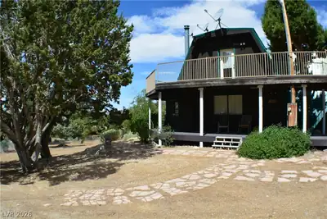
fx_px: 327
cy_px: 110
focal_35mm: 36
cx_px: 164
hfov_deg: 53.1
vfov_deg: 36.9
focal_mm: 24
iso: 140
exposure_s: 1/125
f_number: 11
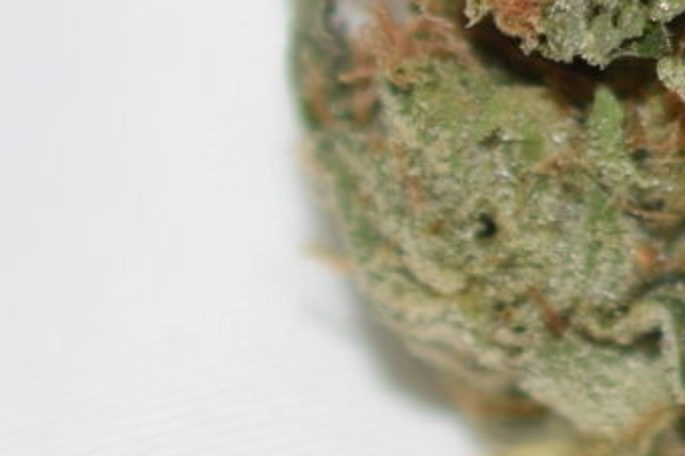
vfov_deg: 3.0
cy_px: -278
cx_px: 2019
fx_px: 8577
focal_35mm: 451
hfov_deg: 4.4
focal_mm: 40
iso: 100
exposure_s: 1/60
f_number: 3
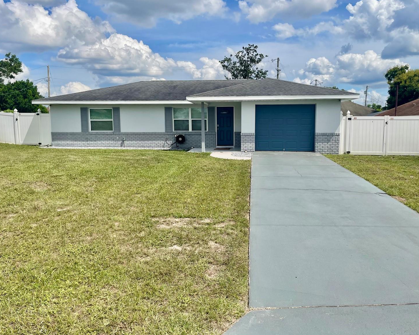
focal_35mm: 28
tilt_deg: -5.9
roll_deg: +0.5
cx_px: 224
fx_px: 347
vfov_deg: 51.5
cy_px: 163
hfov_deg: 62.1
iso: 32
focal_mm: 4.2
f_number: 1.6
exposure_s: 1/5051
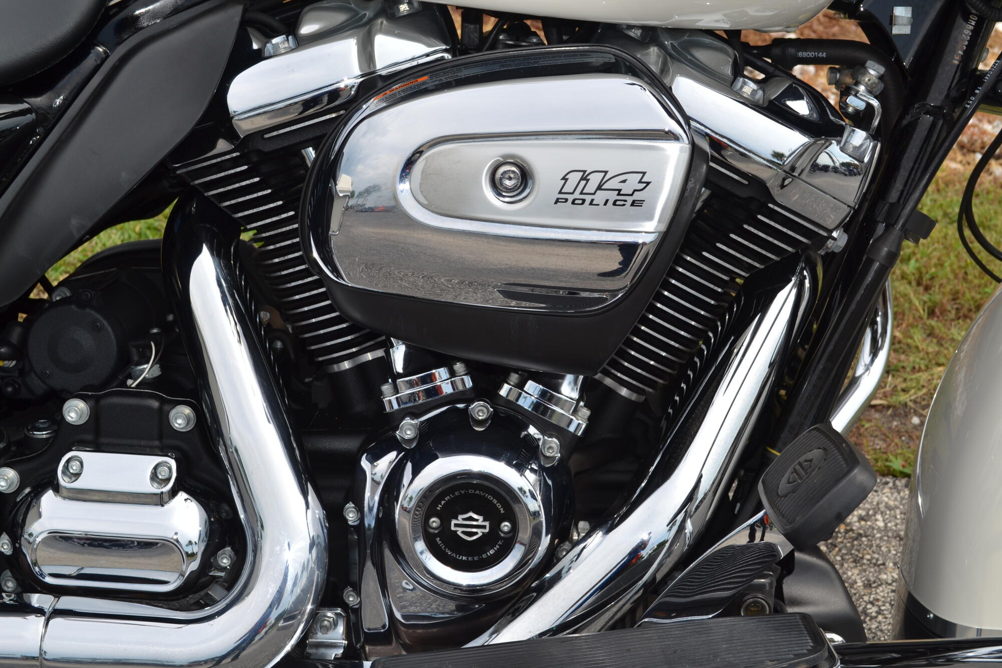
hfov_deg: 38.9
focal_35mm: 51
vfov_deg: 26.5
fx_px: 1419
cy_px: 334
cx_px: 501
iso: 100
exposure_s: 1/200
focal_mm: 34
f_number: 9
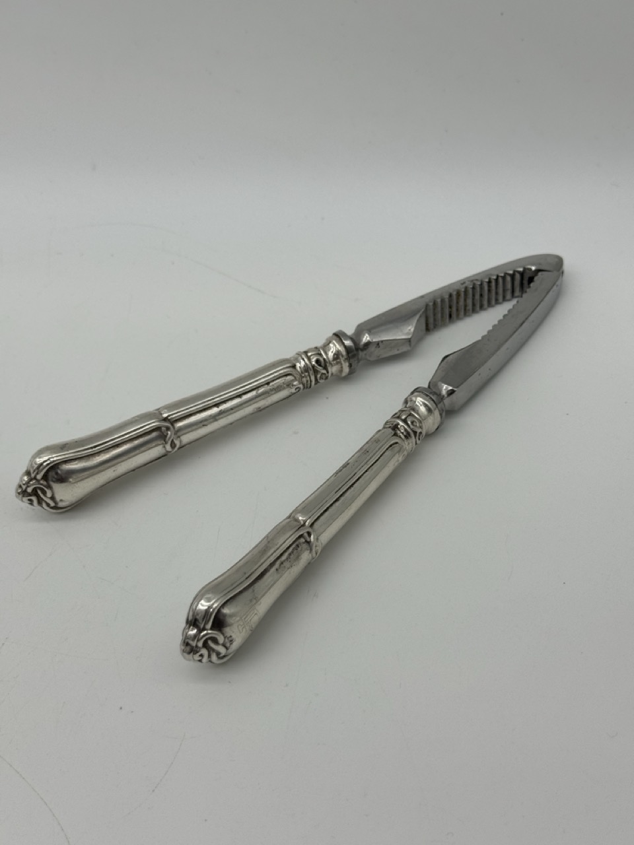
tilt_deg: -44.8
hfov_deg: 30.3
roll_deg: +6.6
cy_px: 422
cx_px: 317
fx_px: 1172
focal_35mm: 48
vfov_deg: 39.7
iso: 64
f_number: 1.78
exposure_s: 1/865
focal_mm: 6.76
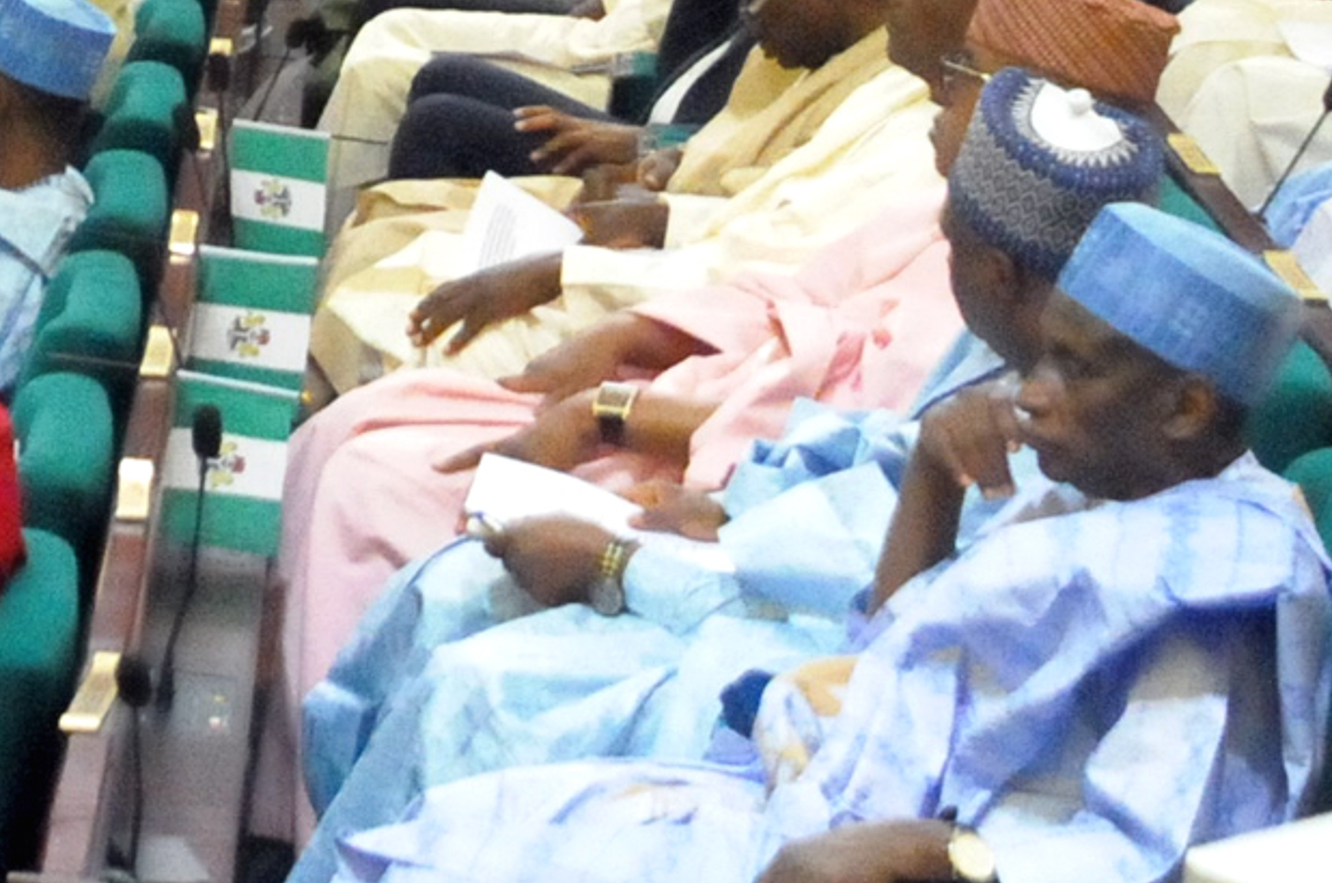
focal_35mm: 170
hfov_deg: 11.8
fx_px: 6280
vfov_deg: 7.8
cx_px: -366
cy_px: -612
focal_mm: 28
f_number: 4
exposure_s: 1/100
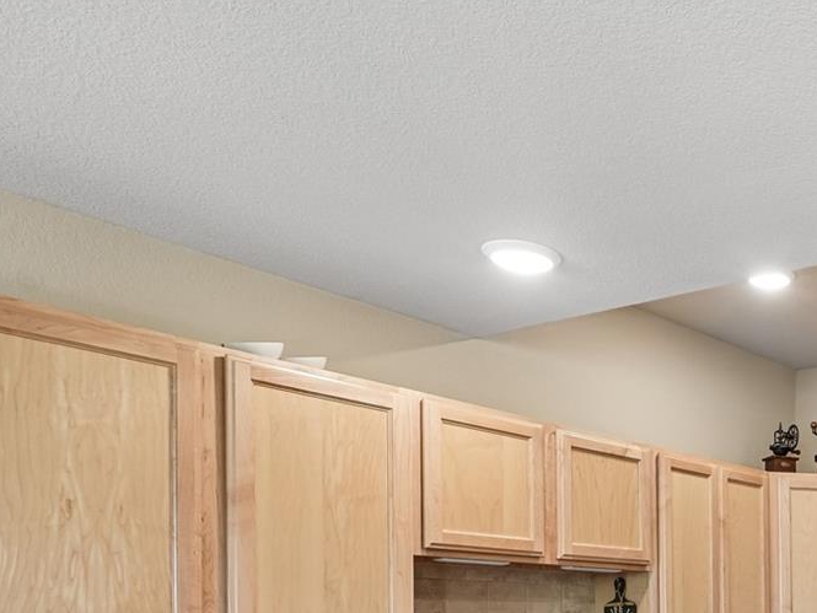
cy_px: 623
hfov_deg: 38.1
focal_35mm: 38
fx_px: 901
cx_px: 950
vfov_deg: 34.0
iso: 500
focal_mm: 11
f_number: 8
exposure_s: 1/20
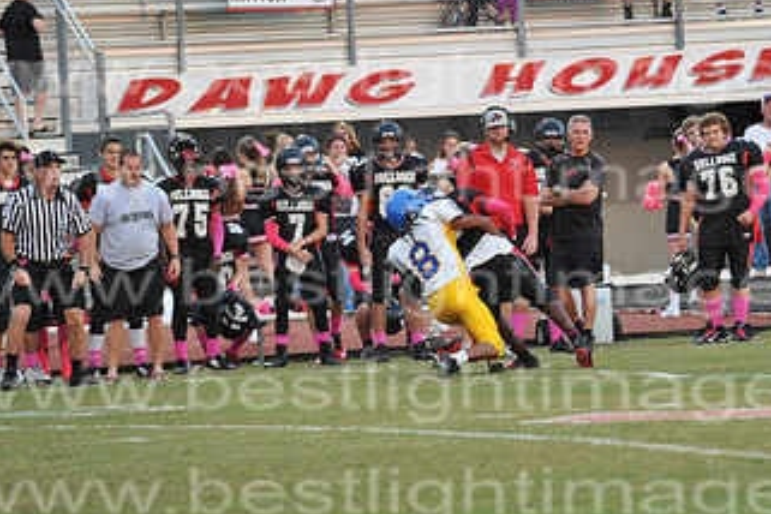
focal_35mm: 361
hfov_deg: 5.7
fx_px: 7731
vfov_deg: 3.8
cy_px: 235
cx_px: 500
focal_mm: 200
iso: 1250
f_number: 3.5
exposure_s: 1/320
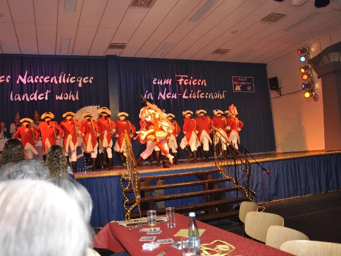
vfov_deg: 46.8
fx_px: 296
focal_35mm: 30
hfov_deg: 59.9
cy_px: 127
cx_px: 157
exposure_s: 1/60
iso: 400
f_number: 5
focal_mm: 18
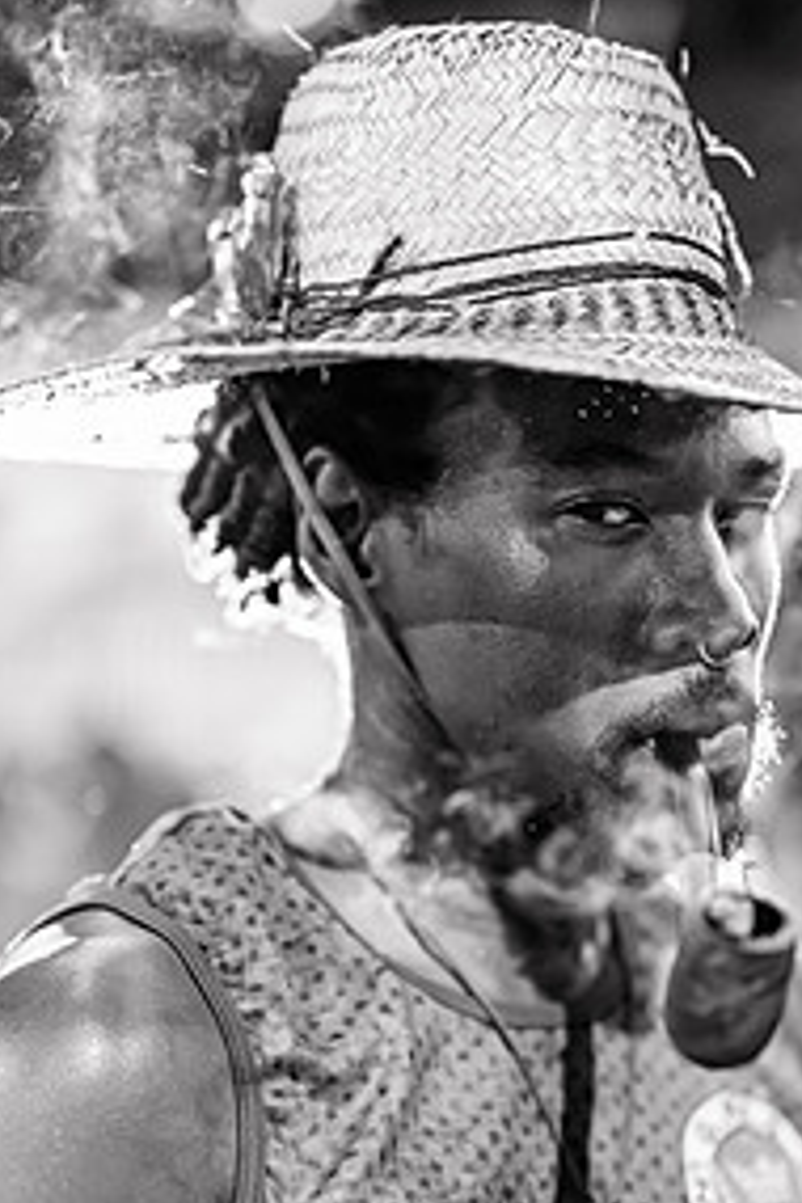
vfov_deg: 25.6
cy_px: 785
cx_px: 502
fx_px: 2640
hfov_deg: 17.3
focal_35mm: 79
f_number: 1.2
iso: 2000
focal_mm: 50
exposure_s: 1/320
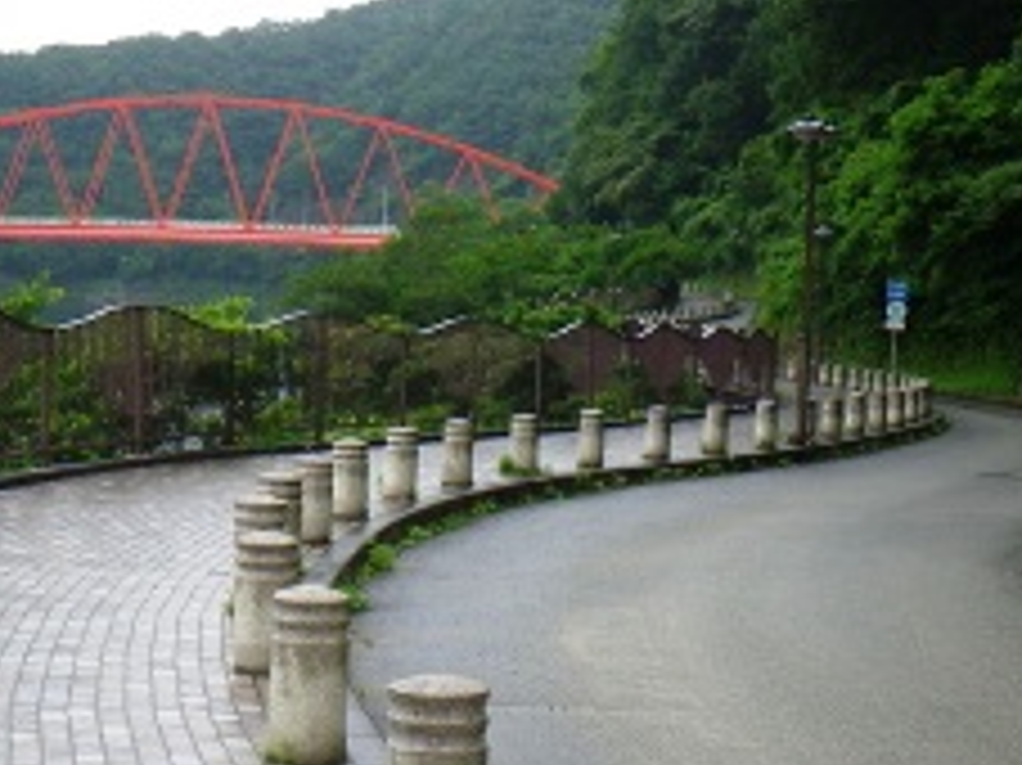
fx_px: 2538
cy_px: 466
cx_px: 351
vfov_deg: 17.1
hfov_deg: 22.7
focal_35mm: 86
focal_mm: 9.1
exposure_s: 1/60
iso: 80
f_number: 4.4
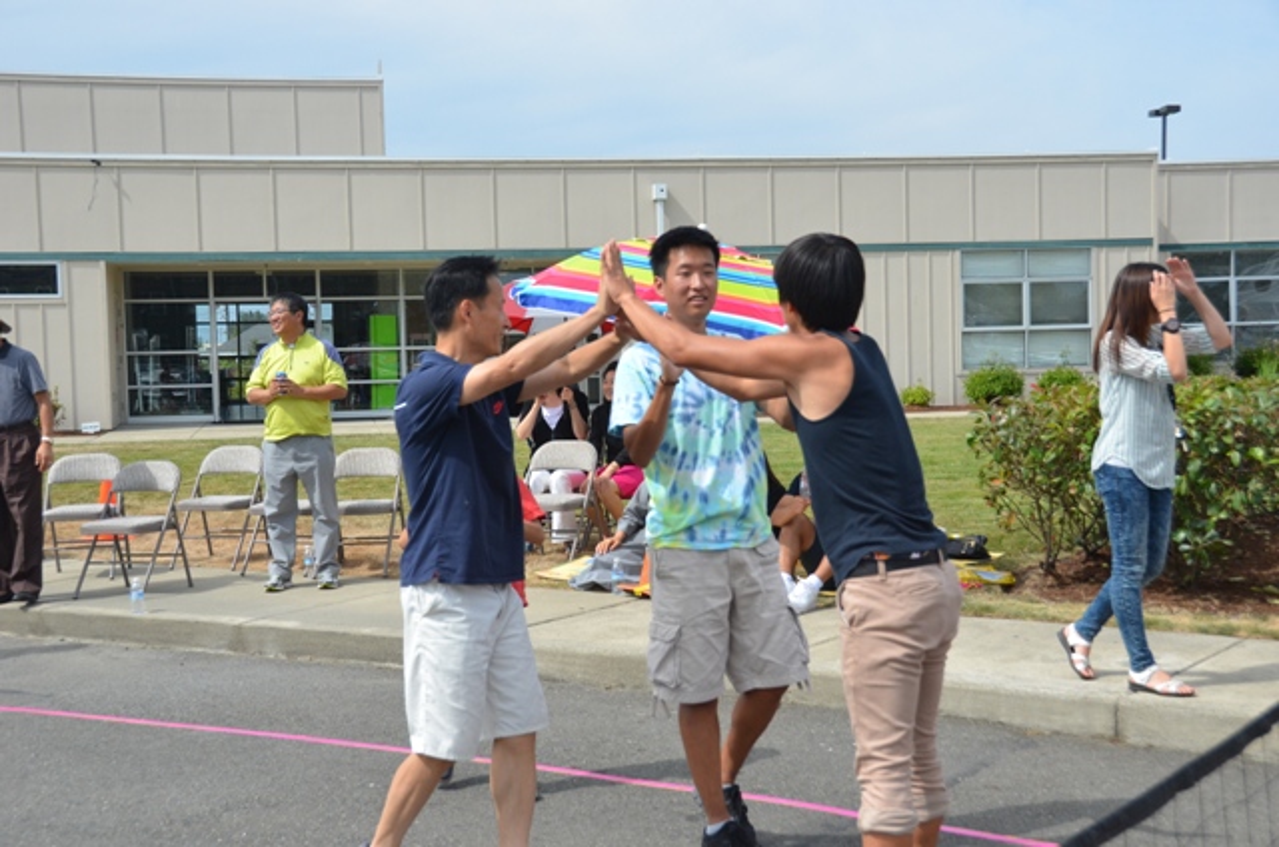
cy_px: 424
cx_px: 640
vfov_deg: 25.6
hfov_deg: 37.9
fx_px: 1861
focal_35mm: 52
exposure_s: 1/1600
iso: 400
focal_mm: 35
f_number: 6.3
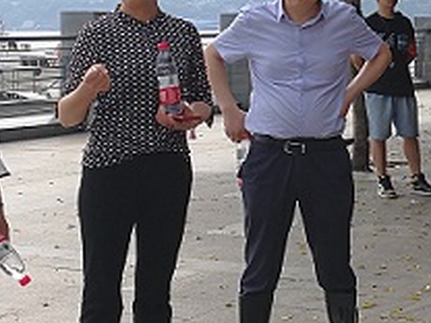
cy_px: 43
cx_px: 356
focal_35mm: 103
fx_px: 1282
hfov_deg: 18.9
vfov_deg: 14.2
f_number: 2.2
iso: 50
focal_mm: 3.95
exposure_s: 1/735
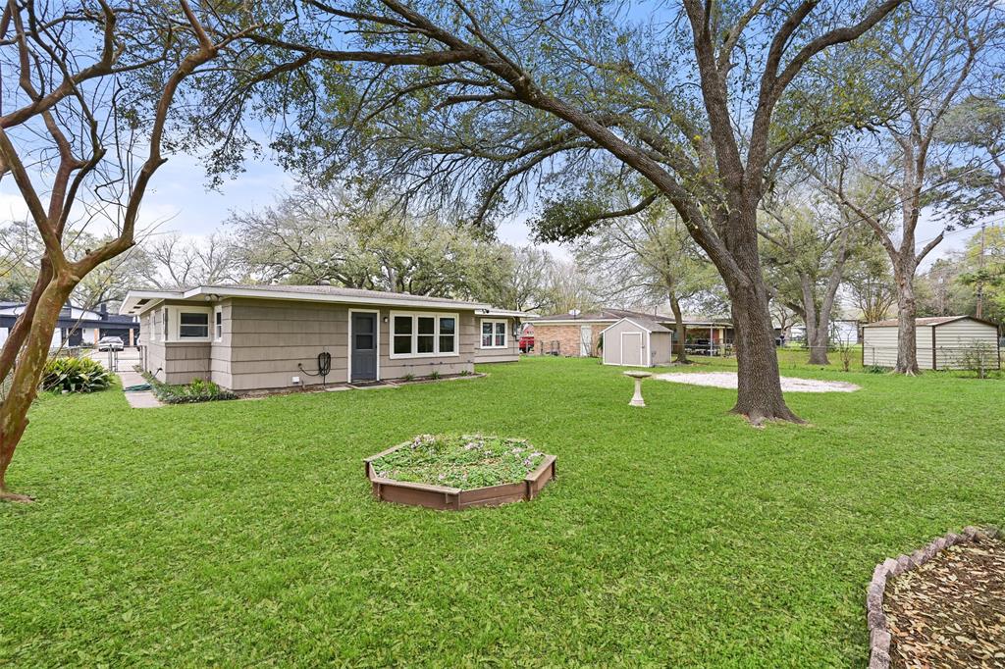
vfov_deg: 75.5
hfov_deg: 98.6
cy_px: 334
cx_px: 502
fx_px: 433
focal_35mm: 16
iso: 64
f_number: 8
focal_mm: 15.5
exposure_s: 1/125
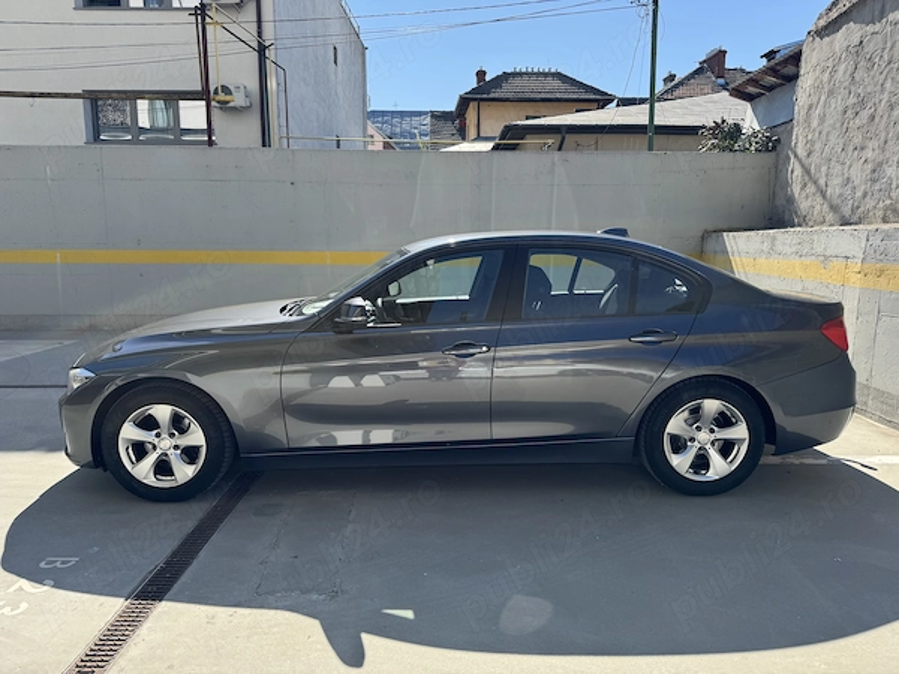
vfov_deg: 56.8
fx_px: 623
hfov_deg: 71.6
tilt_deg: -8.9
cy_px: 337
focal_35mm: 24
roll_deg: +0.0
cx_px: 450
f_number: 1.78
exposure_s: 1/1818
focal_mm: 6.76
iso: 80
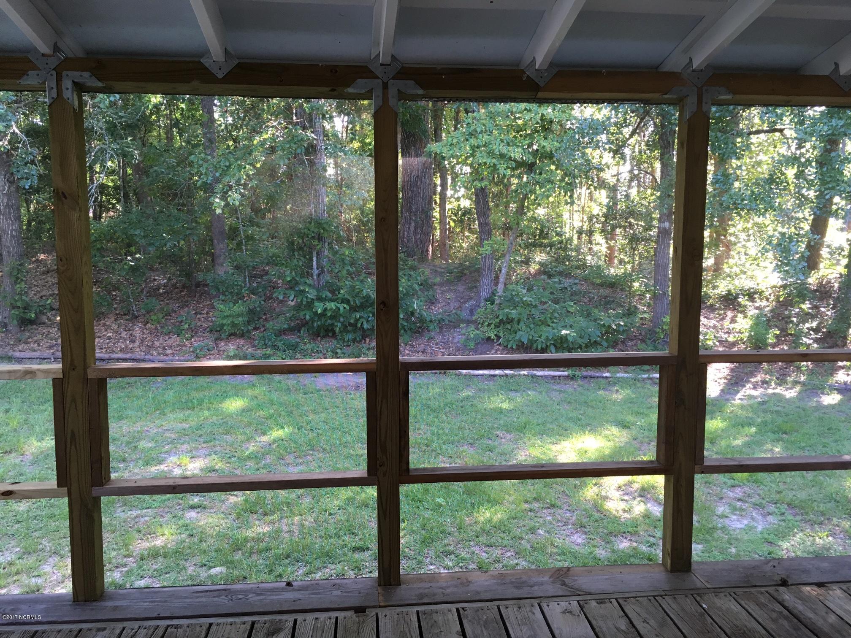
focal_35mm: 29
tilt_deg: -6.2
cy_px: 319
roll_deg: +0.0
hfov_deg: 61.7
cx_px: 426
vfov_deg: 48.2
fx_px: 713
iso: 80
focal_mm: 4.15
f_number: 2.2
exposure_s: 1/30
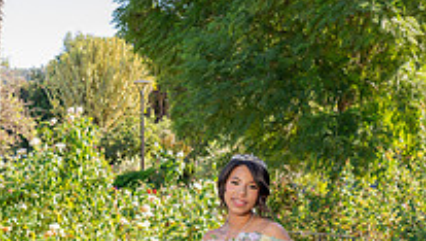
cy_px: 314
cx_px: 208
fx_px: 961
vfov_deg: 13.7
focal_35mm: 85
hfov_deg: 25.0
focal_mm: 29
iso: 200
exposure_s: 1/200
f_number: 5
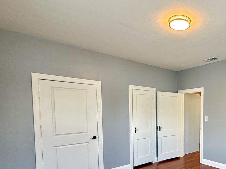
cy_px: 120
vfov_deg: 53.1
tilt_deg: -2.9
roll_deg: -0.5
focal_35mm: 25
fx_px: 163
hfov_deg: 62.5
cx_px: 186
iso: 125
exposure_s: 1/120
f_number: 2.2
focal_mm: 2.22
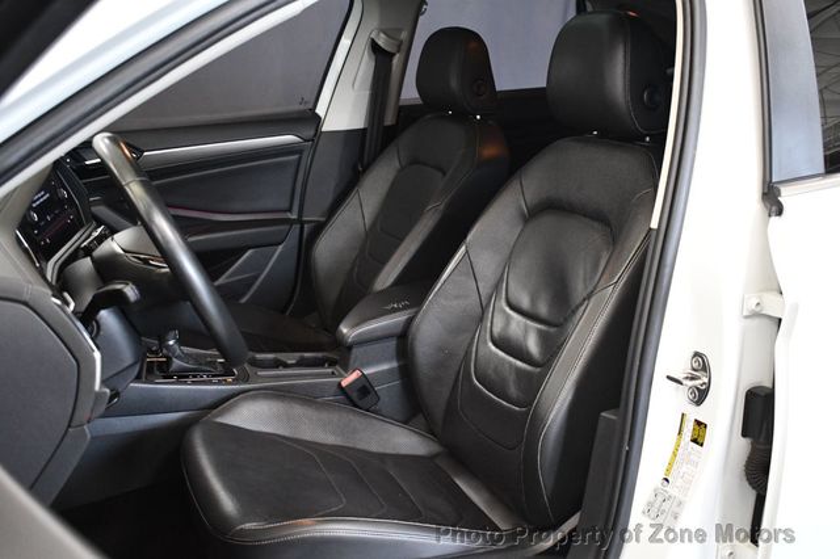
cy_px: 280
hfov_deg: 53.2
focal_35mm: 36
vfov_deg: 36.8
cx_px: 420
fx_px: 840
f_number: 4
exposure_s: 1/80
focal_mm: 24
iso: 3200
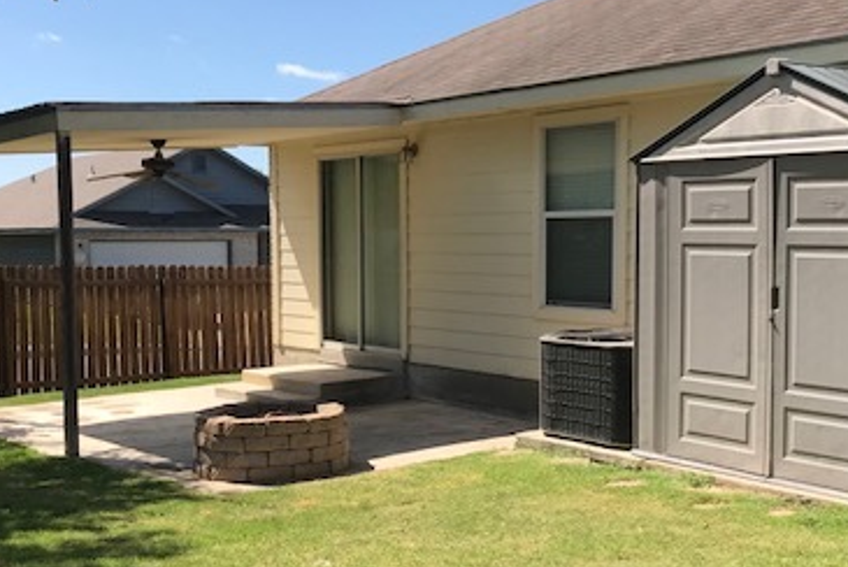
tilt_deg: -6.1
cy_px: 344
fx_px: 1202
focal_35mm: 51
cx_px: 434
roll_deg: +0.7
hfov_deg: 38.9
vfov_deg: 26.5
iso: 20
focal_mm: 3.99
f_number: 1.8
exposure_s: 1/1842
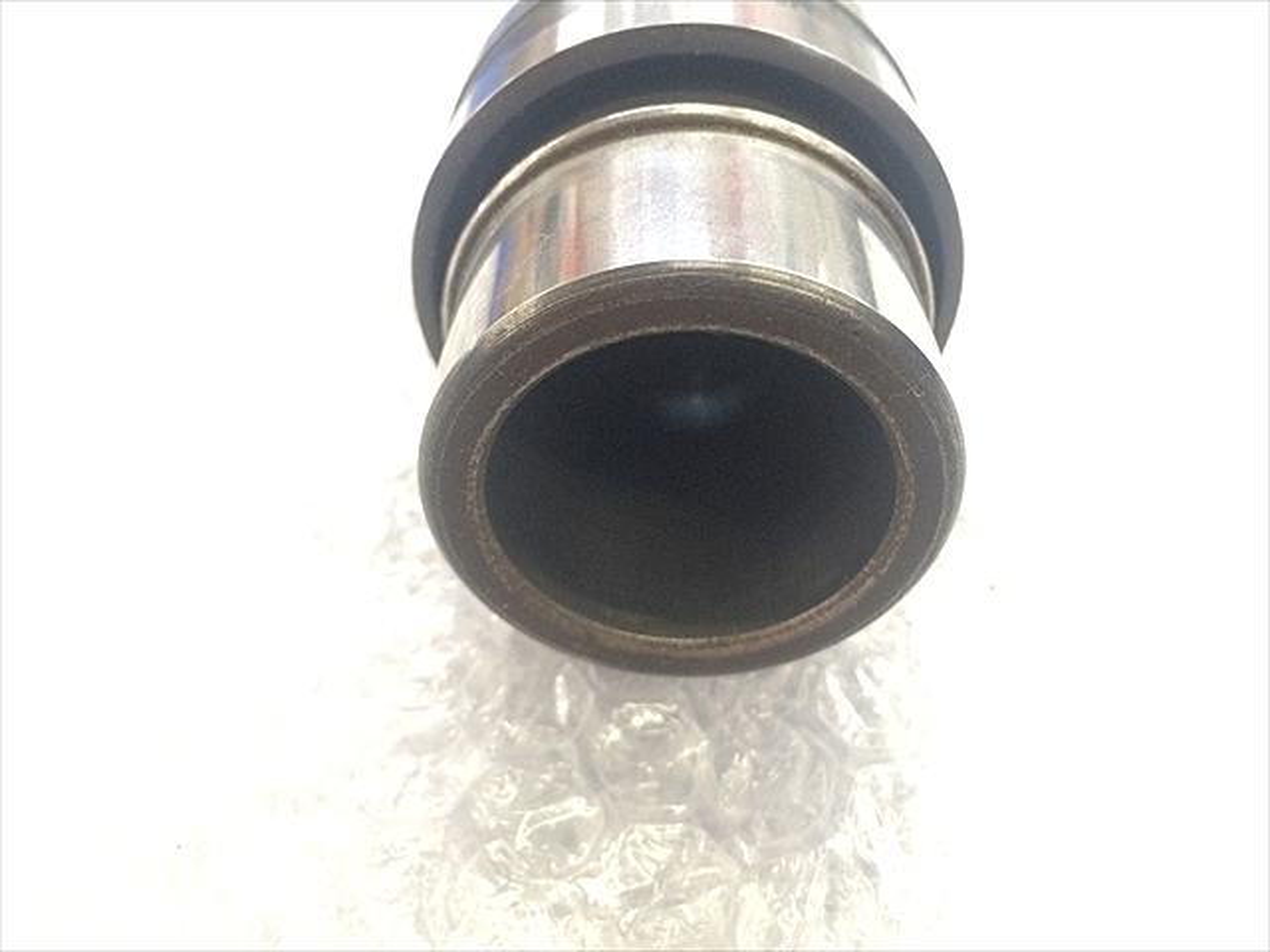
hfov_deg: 61.7
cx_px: 635
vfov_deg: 48.2
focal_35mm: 29
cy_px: 476
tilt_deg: -44.3
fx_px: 1064
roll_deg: +6.5
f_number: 2.2
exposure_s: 1/30
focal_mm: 4.15
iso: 160
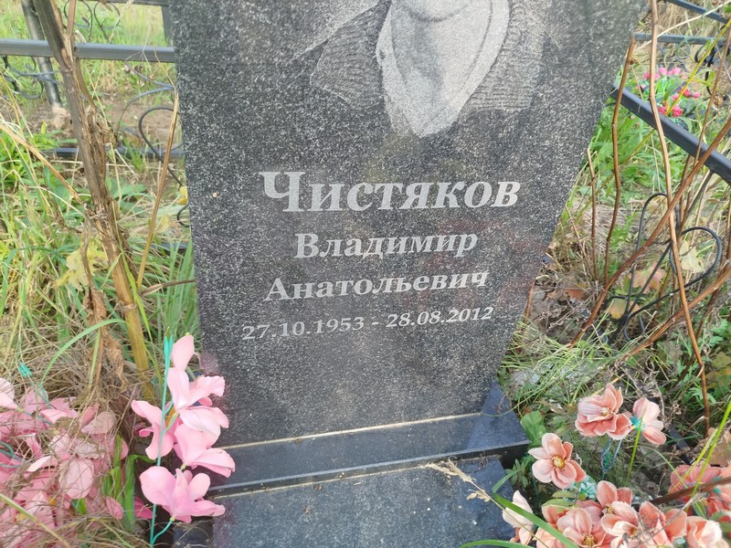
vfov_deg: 56.8
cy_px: 274
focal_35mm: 24
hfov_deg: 71.6
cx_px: 366
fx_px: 507
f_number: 1.7
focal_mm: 5.31
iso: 50
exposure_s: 1/128
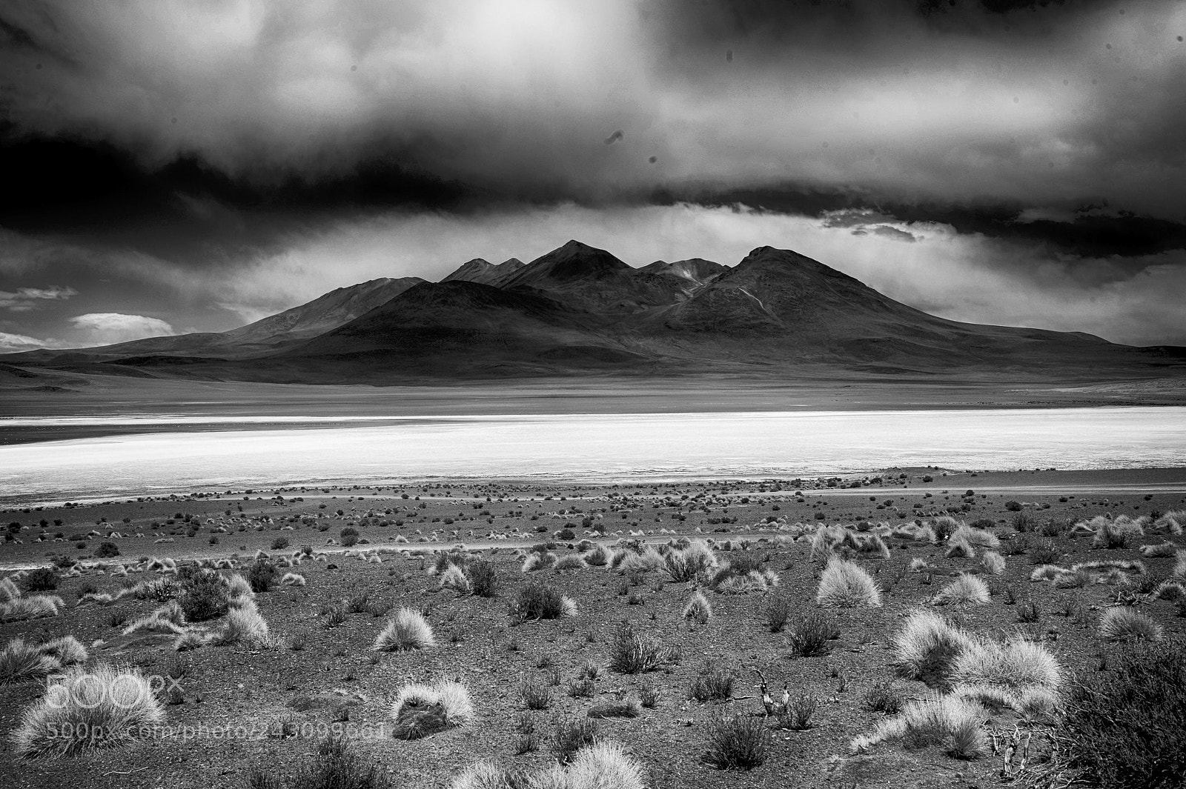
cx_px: 593
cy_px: 394
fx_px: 1185
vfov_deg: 36.8
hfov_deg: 53.2
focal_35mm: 36
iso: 250
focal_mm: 36
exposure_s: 1/500
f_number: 14
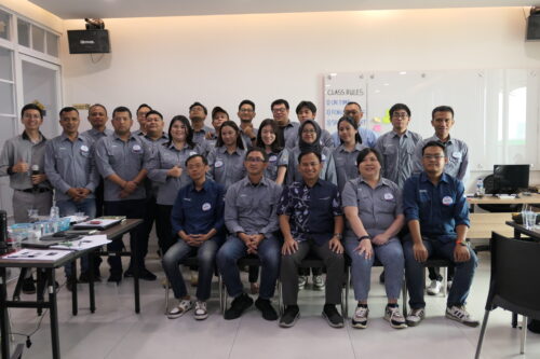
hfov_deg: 58.7
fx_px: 480
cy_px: 180
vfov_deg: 41.1
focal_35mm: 32
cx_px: 270
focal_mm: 11.7
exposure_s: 1/80
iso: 500
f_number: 2.8
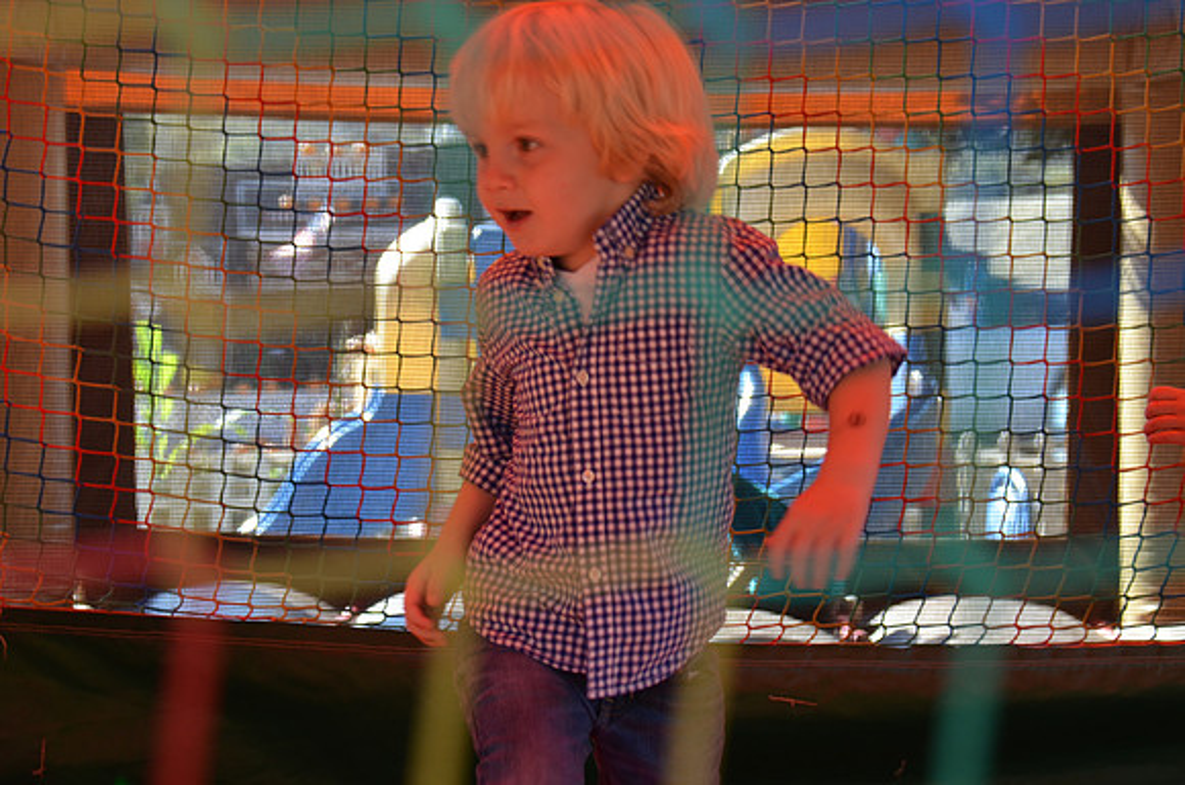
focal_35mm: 102
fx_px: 3350
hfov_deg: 20.1
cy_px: 392
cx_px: 592
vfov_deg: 13.4
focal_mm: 68
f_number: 5.6
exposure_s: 1/125
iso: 280
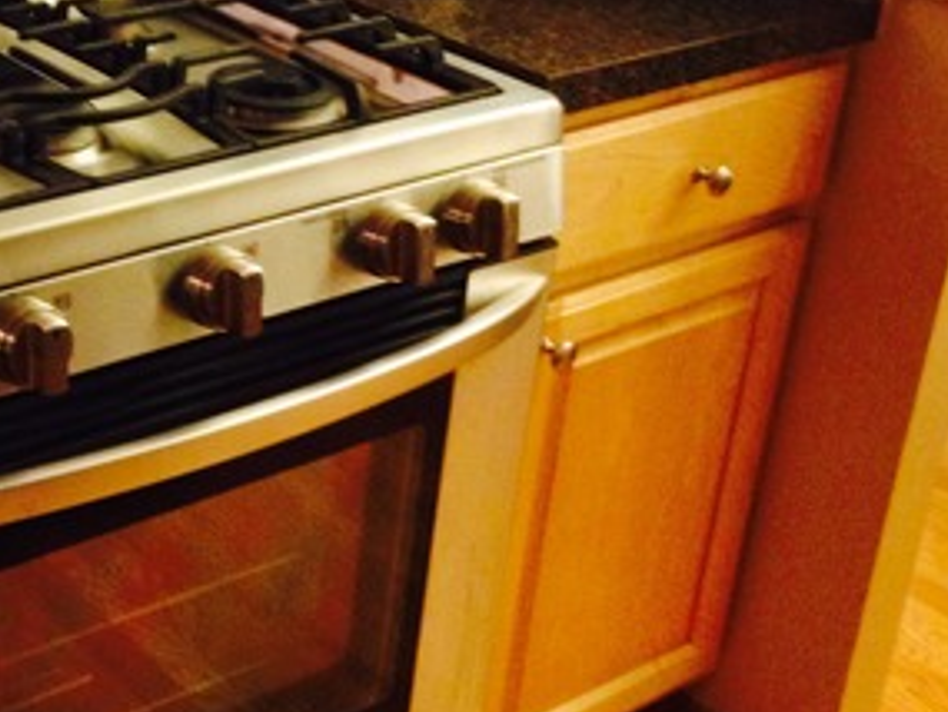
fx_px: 2027
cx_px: 50
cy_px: 190
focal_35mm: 74
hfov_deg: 25.3
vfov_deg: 19.8
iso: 400
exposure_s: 1/15
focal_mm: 4.12
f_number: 2.4
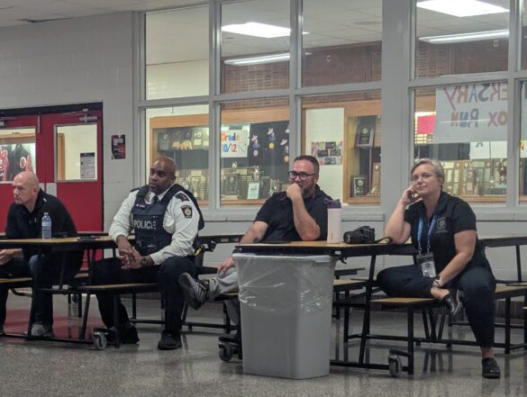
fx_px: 1281
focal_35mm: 84
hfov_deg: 22.8
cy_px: 304
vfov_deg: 17.5
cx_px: 86
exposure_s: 1/197
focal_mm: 6.81
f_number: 1.85
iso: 619
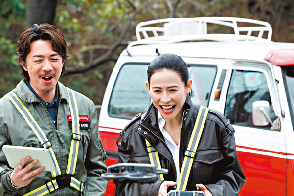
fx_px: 1478
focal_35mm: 181
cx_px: 138
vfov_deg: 7.6
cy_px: 126
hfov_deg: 11.4
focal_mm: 120
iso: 125
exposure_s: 1/250
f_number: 5.6
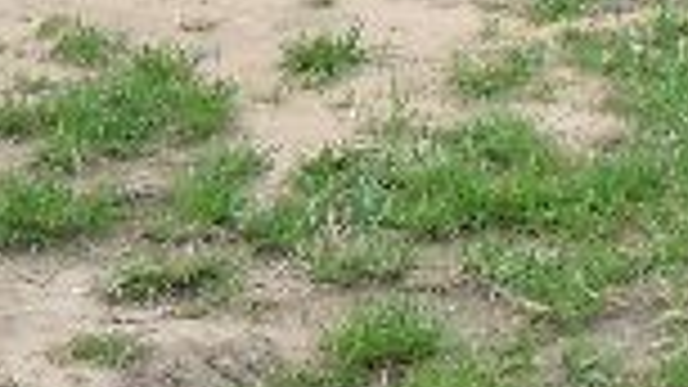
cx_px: 1142
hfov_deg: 9.2
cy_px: -1026
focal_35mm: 227
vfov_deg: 4.9
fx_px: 4140
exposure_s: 1/60
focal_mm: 6.2
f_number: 2.8
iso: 100
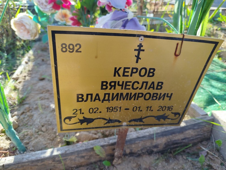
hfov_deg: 71.6
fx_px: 157
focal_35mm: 24
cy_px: 85
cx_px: 113
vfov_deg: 56.8
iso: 50
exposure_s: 1/191
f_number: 1.7
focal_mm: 5.31
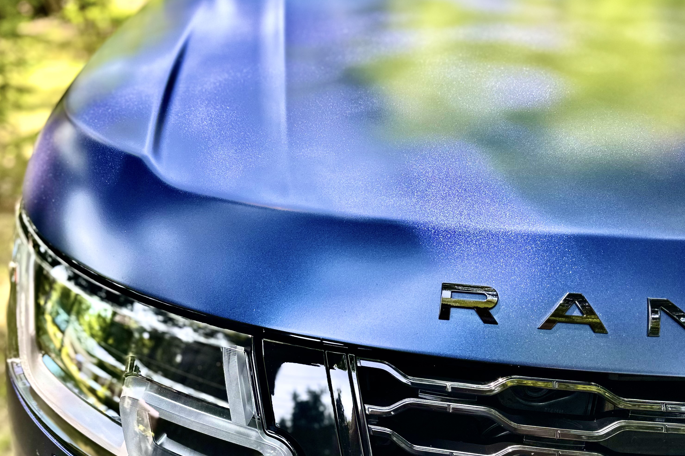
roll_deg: -0.5
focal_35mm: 34
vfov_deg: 38.0
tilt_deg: -31.9
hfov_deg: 55.8
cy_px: 338
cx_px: 342
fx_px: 647
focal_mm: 6.86
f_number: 1.78
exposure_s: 1/724
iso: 80
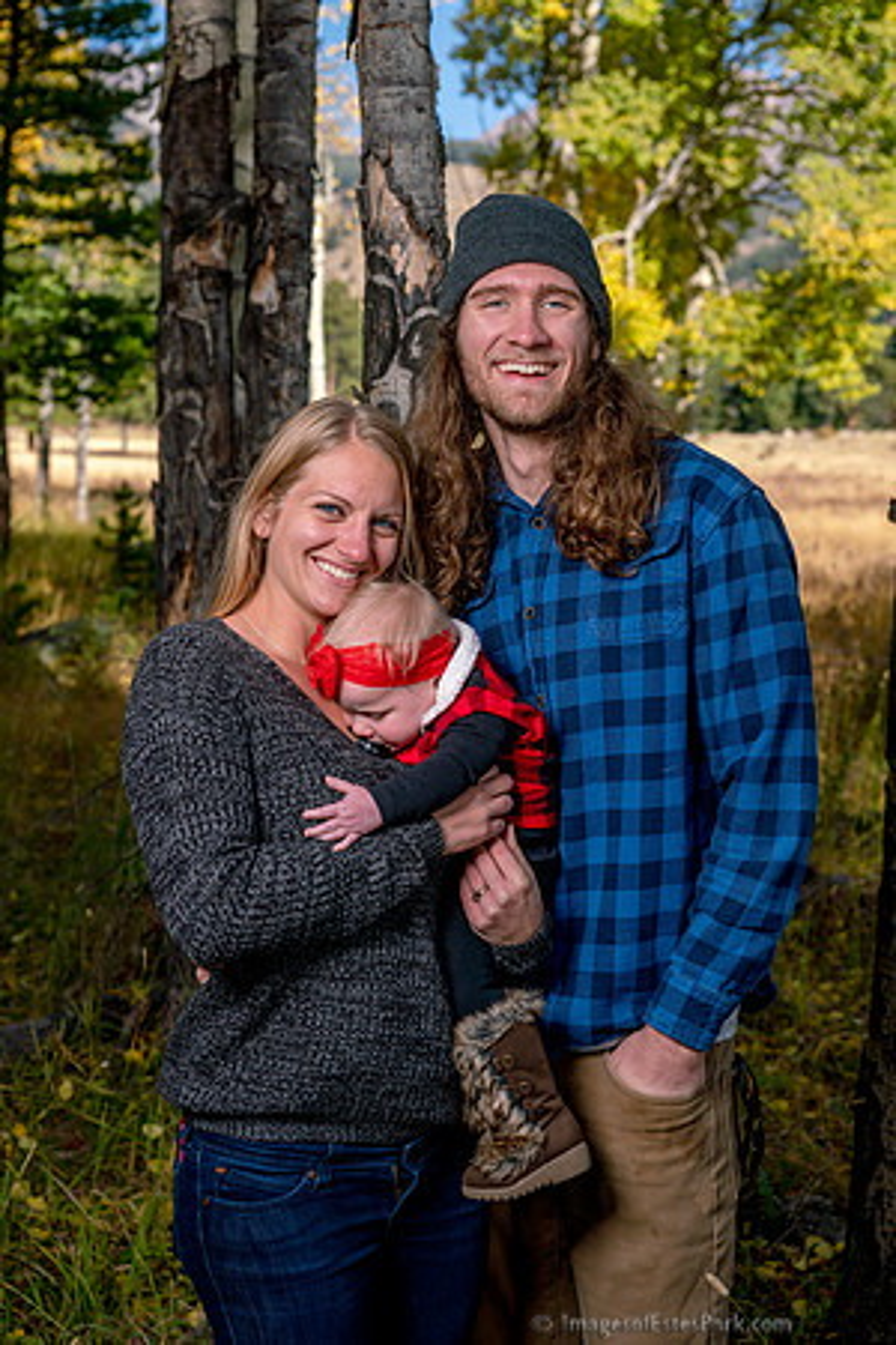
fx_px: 1867
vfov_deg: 39.6
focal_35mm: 50
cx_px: 448
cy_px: 672
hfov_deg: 27.0
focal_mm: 50
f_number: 4.5
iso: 160
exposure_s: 1/1250
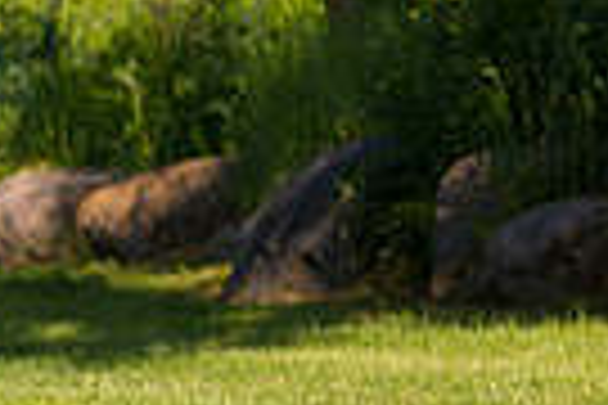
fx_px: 9440
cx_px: -563
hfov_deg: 3.7
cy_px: 101
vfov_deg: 2.5
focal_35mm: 559
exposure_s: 1/2000
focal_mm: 130
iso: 400
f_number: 5.6
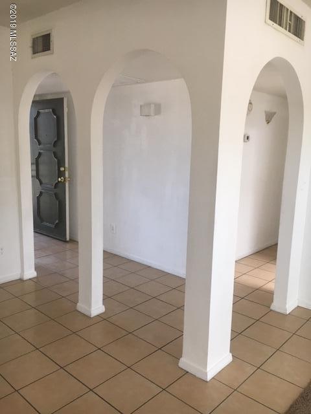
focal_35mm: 29
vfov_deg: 61.7
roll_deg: -3.1
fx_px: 347
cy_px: 207
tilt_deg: -11.0
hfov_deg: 48.2
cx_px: 156
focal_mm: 4.15
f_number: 2.2
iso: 40
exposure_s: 1/30
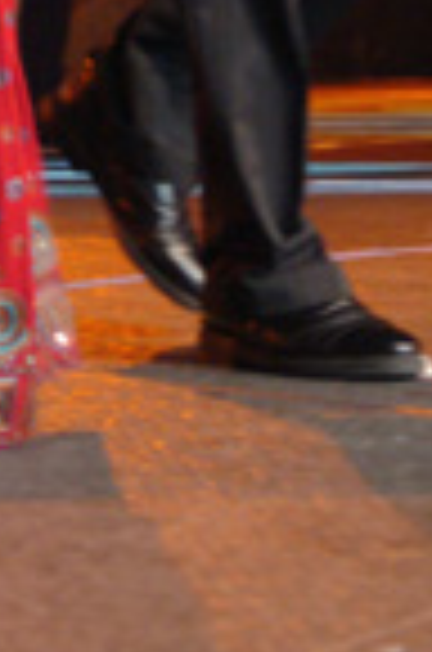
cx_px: 29
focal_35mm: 192
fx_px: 3474
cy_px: -540
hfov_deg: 7.1
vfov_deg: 10.1
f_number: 2.8
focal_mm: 31
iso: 800
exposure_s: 1/100
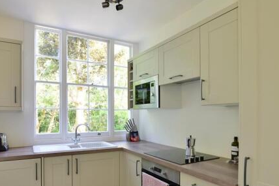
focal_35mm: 23
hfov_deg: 76.1
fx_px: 178
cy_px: 118
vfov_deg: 54.3
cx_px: 134
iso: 400
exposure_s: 1/13
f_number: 11
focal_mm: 10
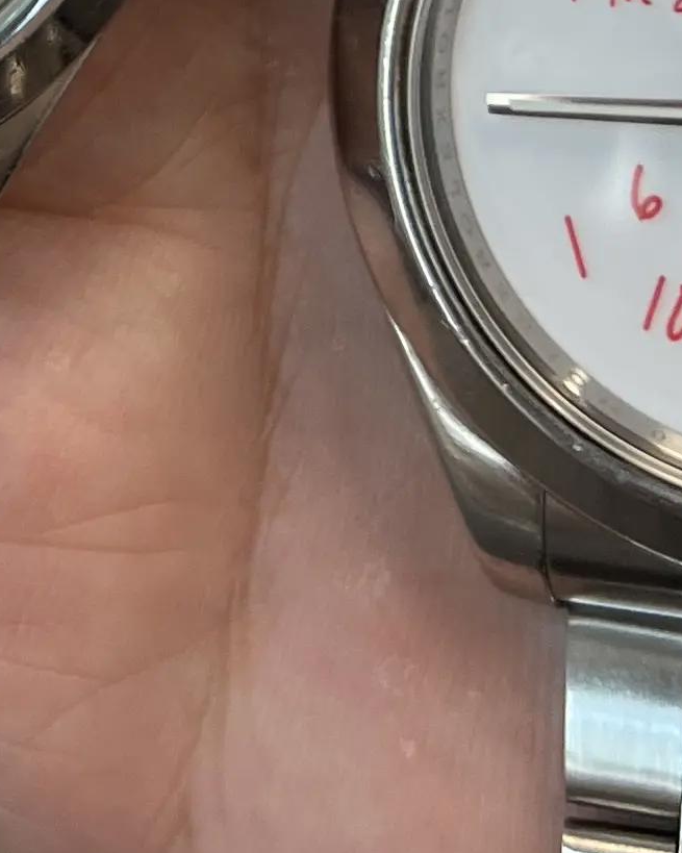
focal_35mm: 125
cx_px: -221
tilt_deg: -15.9
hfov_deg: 12.0
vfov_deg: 14.4
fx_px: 3154
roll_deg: +22.2
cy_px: -402
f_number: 1.5
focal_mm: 5.7
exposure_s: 1/121
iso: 125
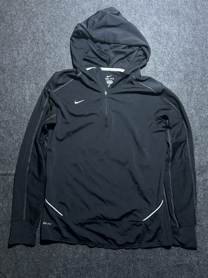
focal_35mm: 26
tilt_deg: -60.4
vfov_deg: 67.3
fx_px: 208
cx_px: 104
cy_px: 139
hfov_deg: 53.1
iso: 160
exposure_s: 1/50
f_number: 1.5
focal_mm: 5.7
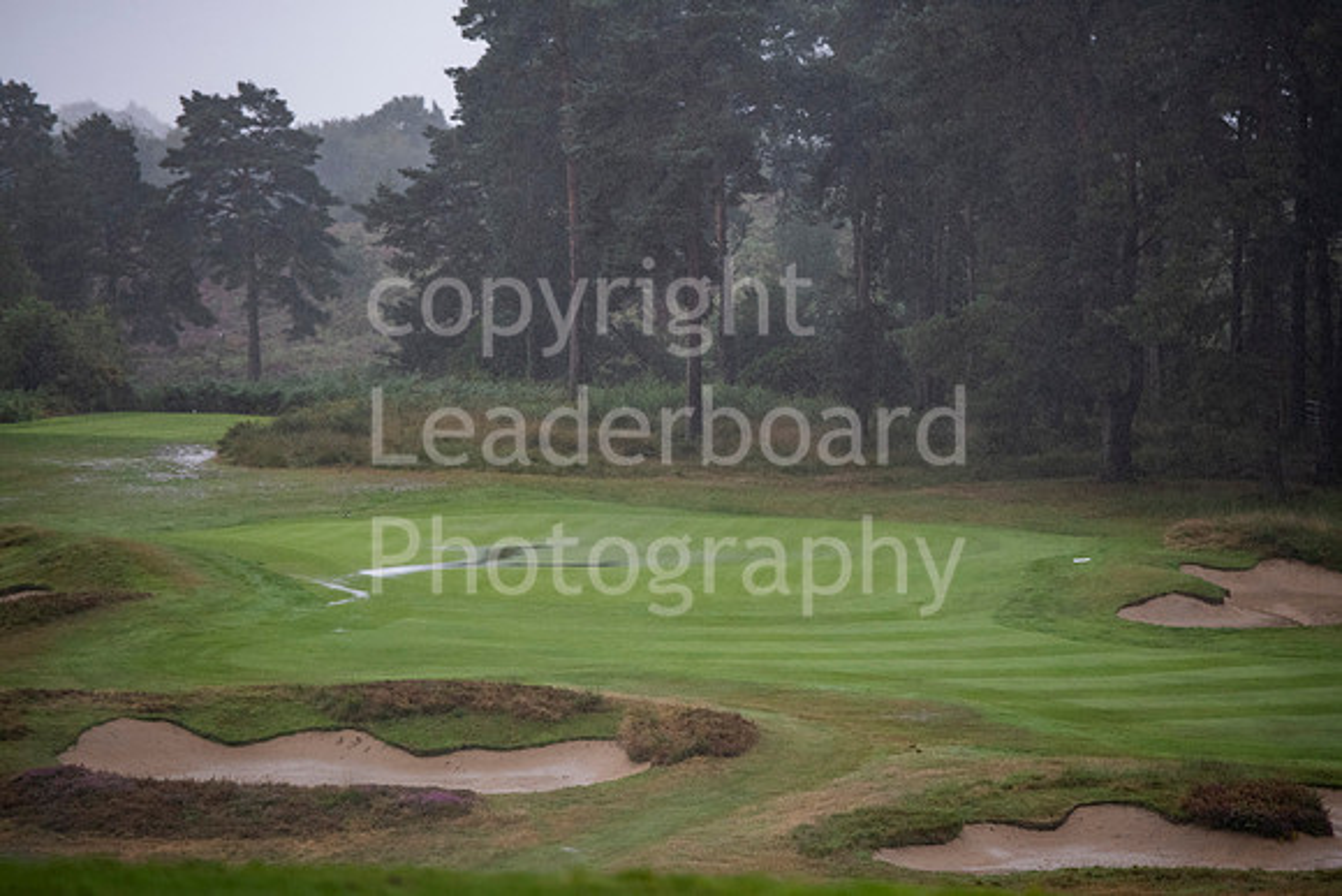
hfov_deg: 11.7
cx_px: 671
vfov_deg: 7.9
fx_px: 6525
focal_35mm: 175
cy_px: 448
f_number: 4
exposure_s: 1/400
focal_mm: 175
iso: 1250
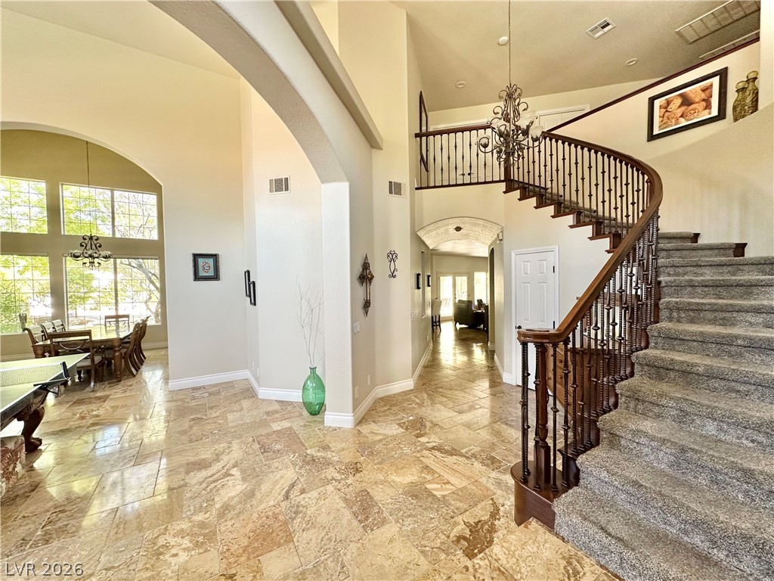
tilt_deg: -0.8
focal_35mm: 14
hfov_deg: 102.1
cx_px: 387
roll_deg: +1.1
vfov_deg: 85.7
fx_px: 313
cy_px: 290
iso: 160
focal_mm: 2.22
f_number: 2.2
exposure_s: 1/99
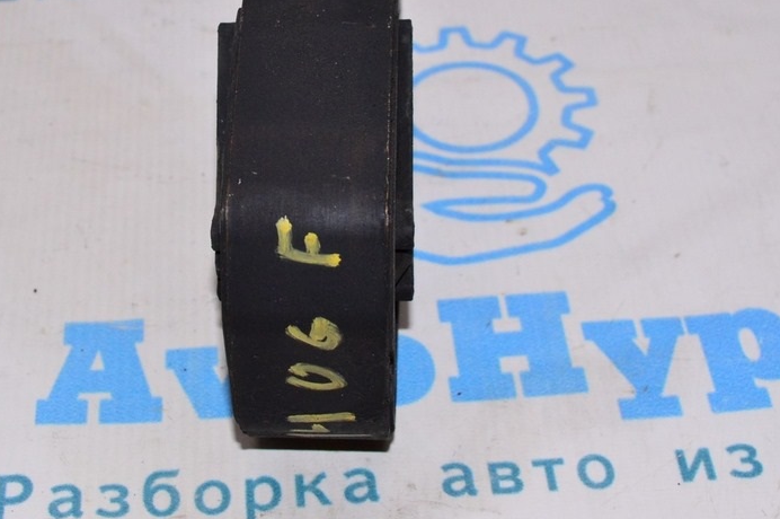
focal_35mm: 78
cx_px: 276
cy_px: 145
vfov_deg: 17.4
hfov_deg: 26.0
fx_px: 1683
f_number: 8
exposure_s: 1/200
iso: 1600
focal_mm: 35
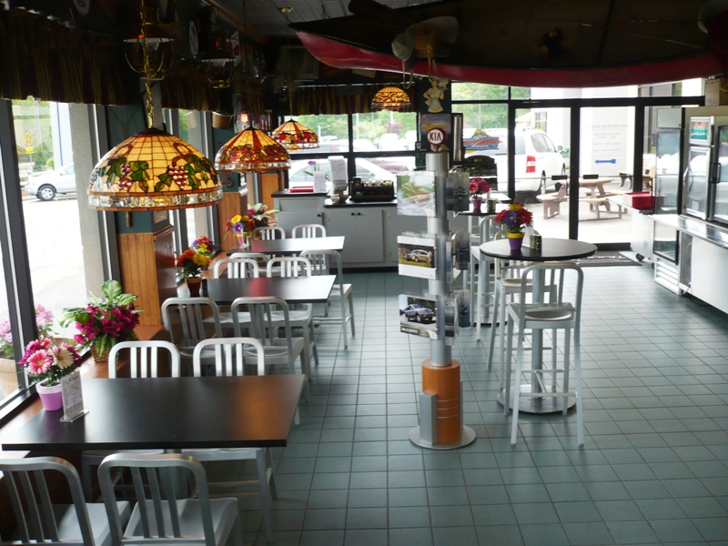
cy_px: 273
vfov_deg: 40.7
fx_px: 736
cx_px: 364
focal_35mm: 35
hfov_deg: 52.6
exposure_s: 1/60
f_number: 2.8
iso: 100
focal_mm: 5.8
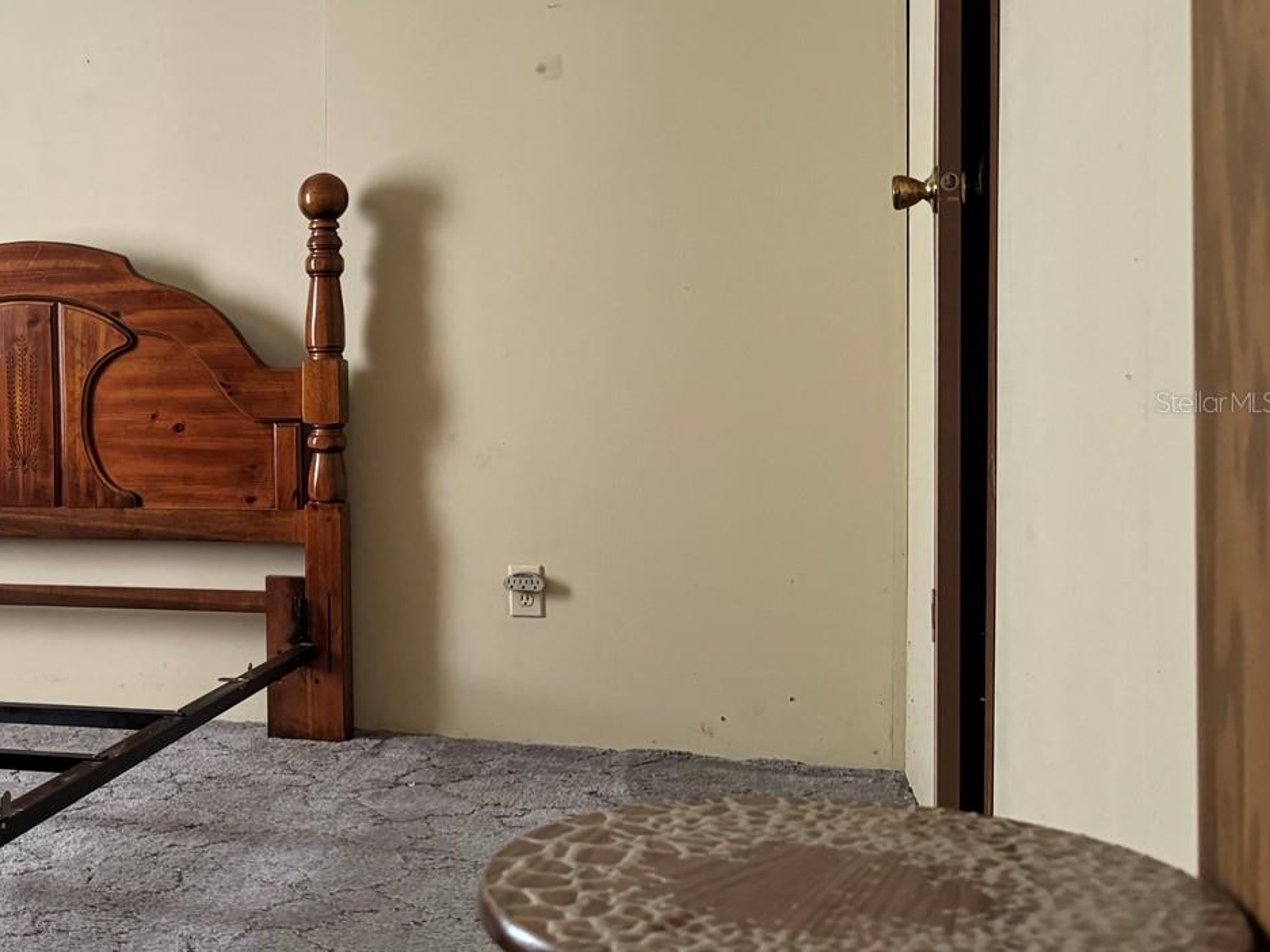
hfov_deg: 43.0
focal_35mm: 41
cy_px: 401
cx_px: 199
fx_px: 1504
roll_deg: +0.0
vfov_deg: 35.0
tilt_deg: +0.2
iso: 500
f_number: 1.78
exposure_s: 1/60
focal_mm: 6.76
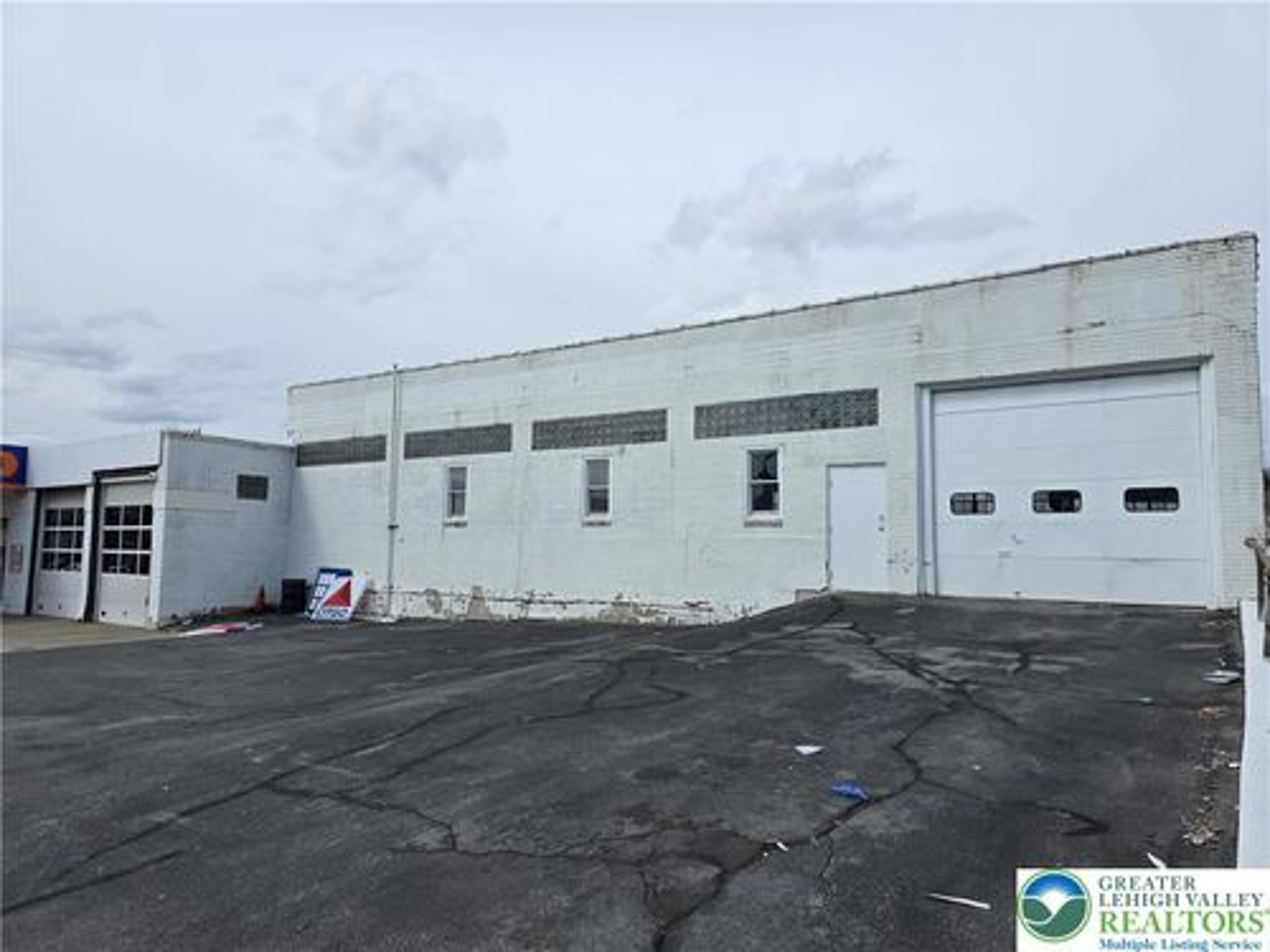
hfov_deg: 73.9
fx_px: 844
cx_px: 635
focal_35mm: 23
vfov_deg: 58.9
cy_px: 476
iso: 64
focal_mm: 6.3
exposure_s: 1/7944
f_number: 1.7
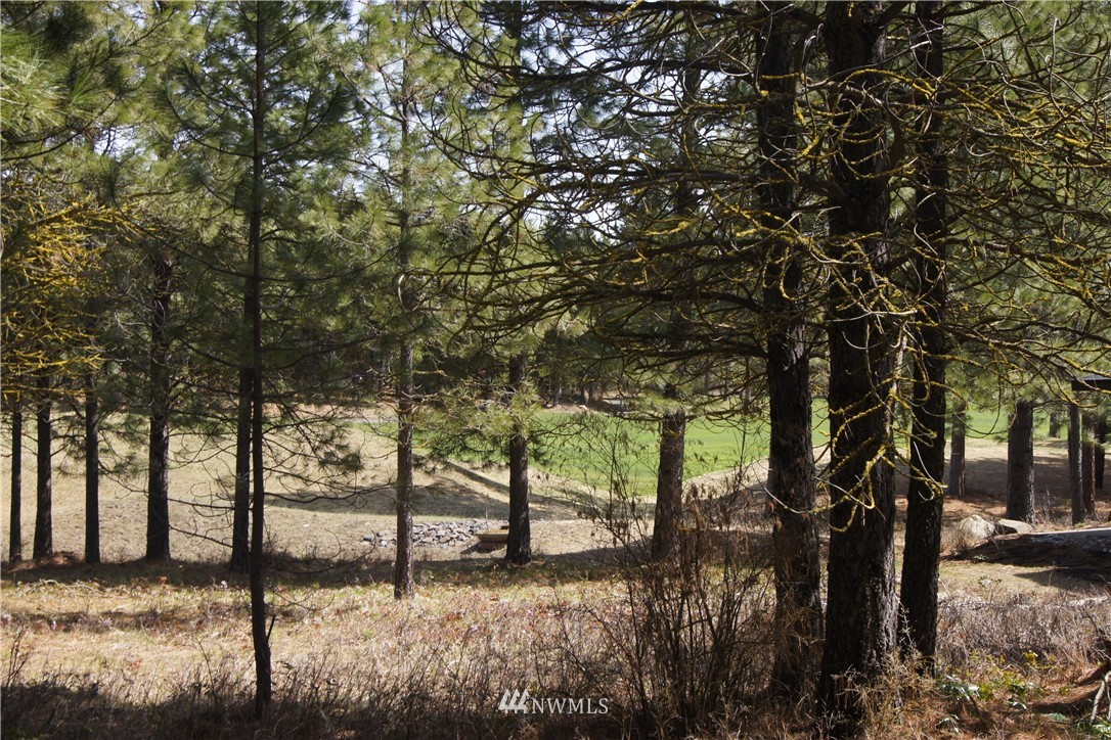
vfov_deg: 22.6
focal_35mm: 60
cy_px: 370
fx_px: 1852
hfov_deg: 33.4
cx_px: 556
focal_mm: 40
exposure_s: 1/100
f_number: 11
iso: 200
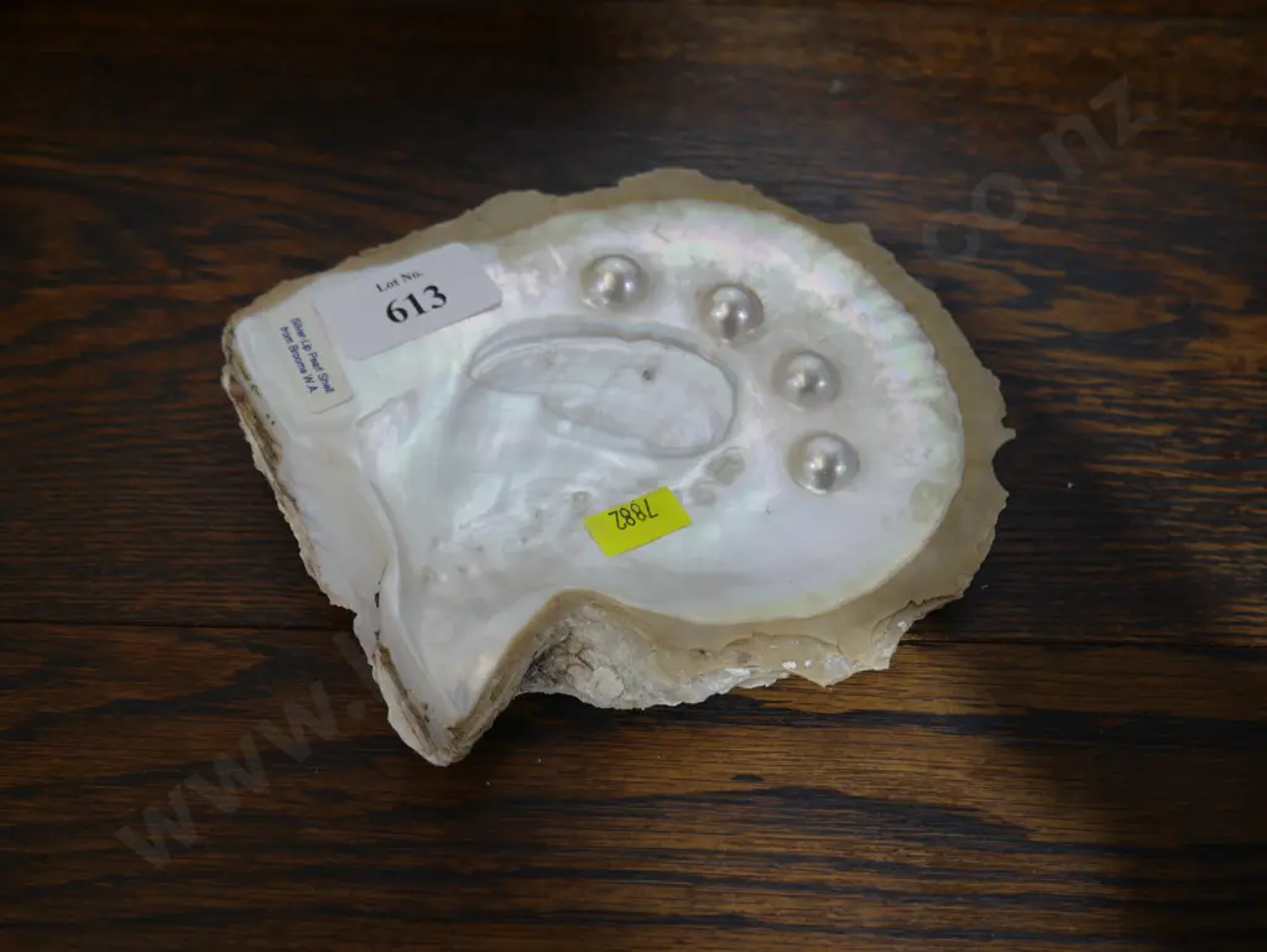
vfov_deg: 46.8
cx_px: 634
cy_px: 476
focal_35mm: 30
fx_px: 1099
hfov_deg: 59.9
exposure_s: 1/60
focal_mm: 15
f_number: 3.6
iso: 250
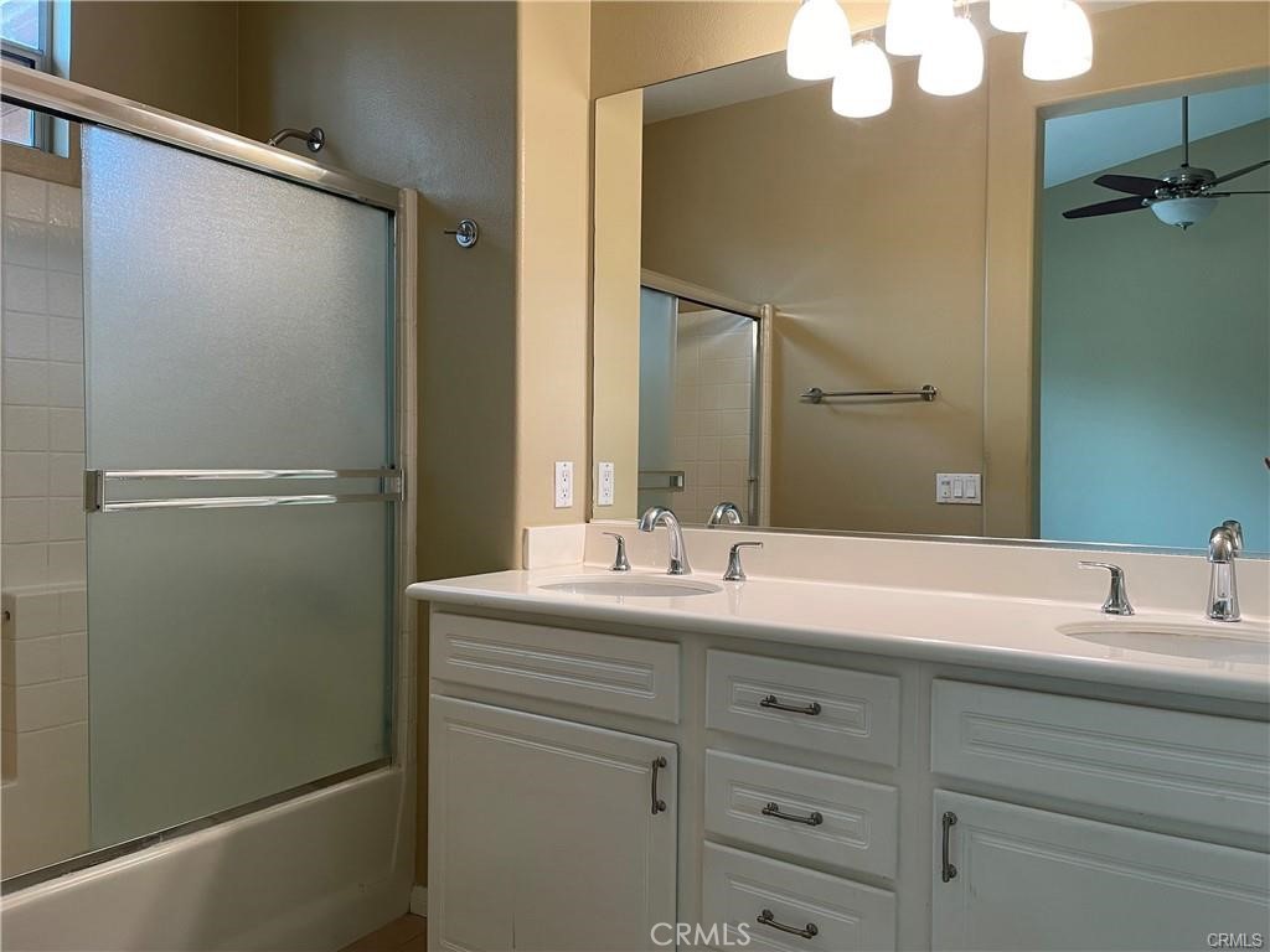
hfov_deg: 67.3
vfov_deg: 53.1
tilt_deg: -1.8
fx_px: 954
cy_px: 476
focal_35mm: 26
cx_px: 635
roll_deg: -0.3
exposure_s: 1/60
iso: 125
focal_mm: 5.1
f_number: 1.6
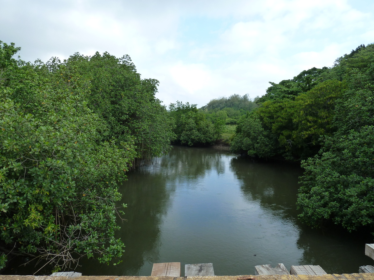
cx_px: 187
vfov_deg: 54.9
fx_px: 270
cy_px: 140
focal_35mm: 25
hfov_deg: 69.4
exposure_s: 1/200
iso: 125
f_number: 4
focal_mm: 4.1
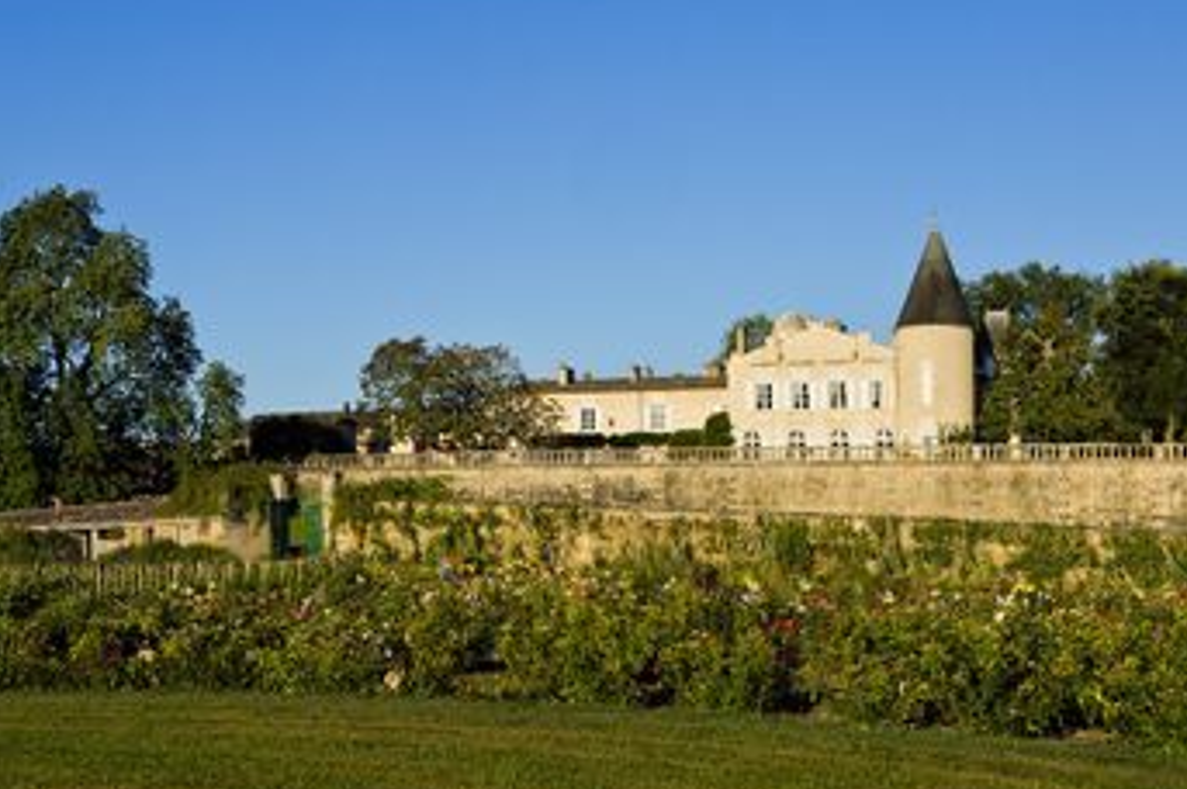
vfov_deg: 23.3
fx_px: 1911
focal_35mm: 58
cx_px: 549
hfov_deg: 34.5
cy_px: 375
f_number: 18
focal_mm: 48
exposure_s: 1/250
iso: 250
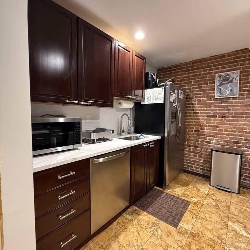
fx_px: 139
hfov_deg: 84.0
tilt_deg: -2.8
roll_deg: -0.8
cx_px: 128
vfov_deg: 84.0
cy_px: 124
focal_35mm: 17
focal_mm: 2.22
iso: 800
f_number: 2.2
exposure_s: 1/60
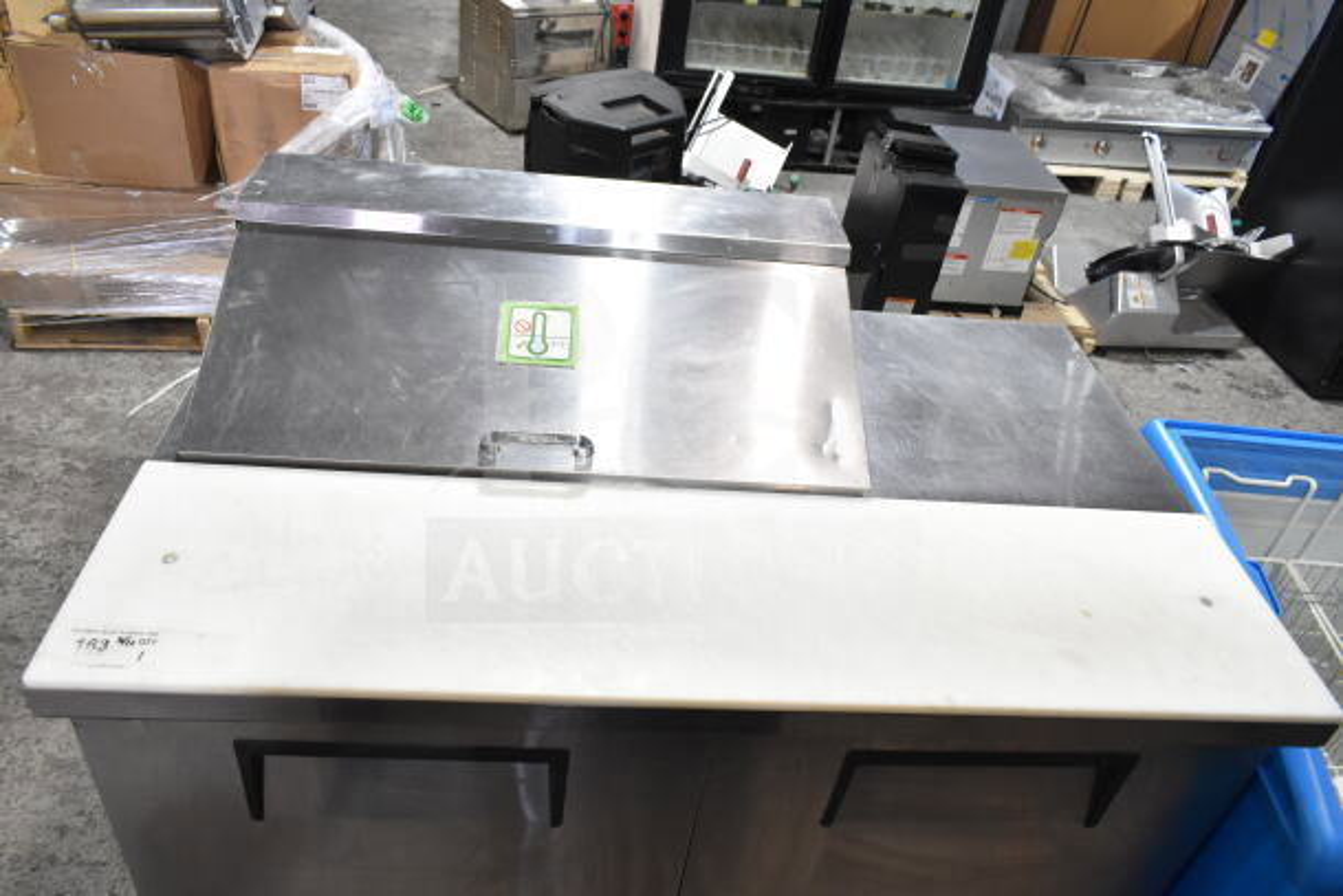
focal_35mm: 27
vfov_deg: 48.0
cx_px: 672
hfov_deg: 67.4
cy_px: 448
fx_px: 1007
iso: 1600
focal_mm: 18
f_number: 5.6
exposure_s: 1/125
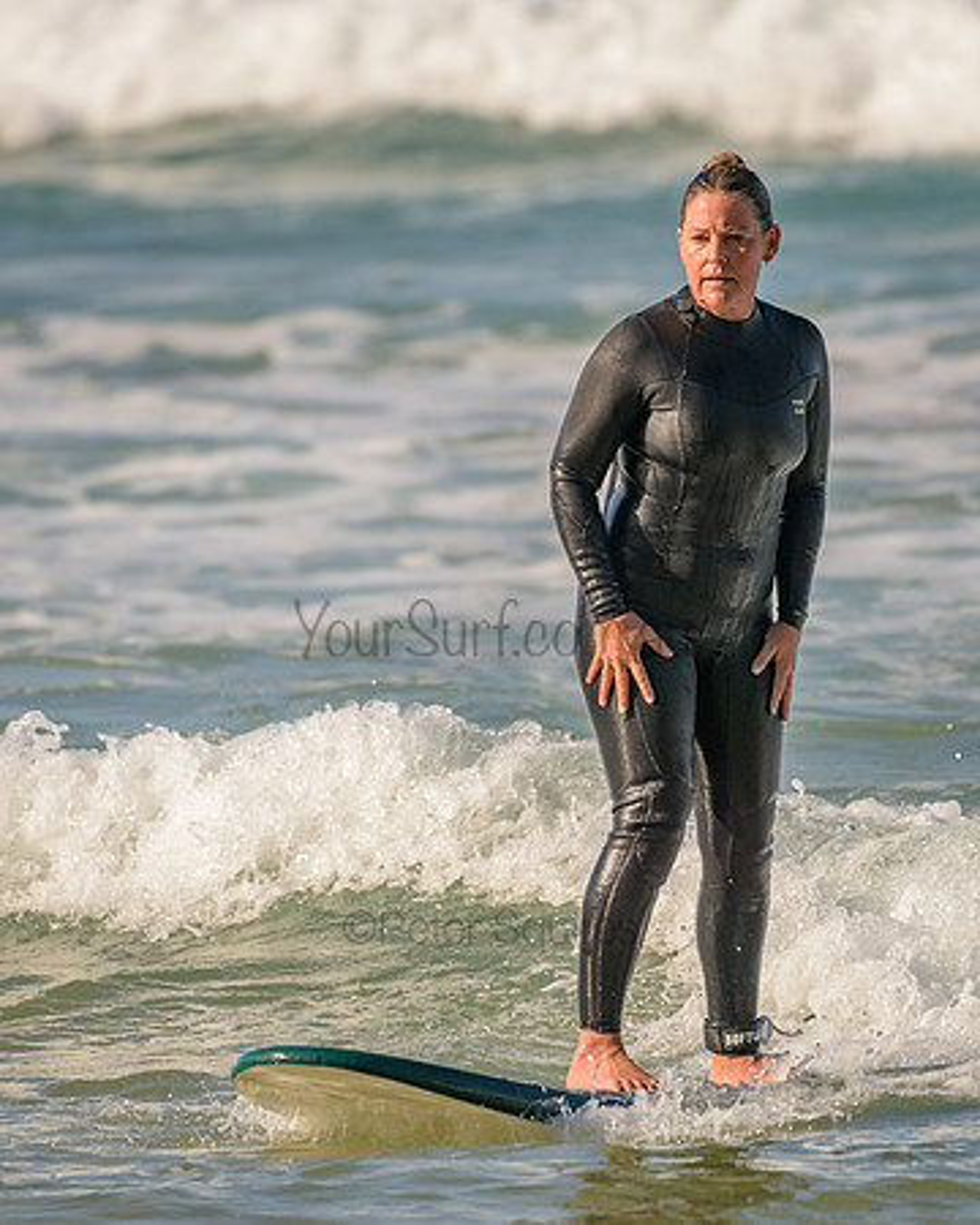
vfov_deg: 2.6
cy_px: 578
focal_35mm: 743
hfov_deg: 2.1
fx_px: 26945
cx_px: 440
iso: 140
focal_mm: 500
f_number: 5.6
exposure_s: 1/2000
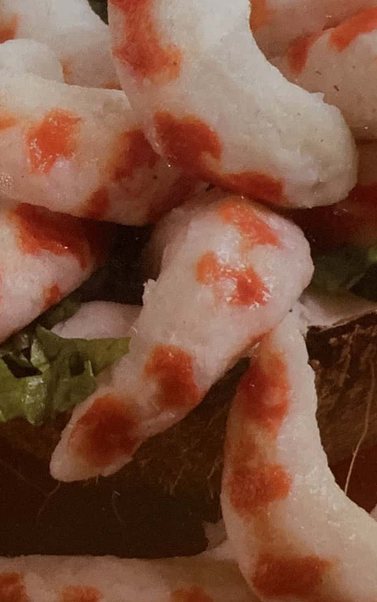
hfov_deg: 12.5
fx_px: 1676
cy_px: 147
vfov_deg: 20.2
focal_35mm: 102
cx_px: -86
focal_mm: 4.2
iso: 160
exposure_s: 1/60
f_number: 1.8
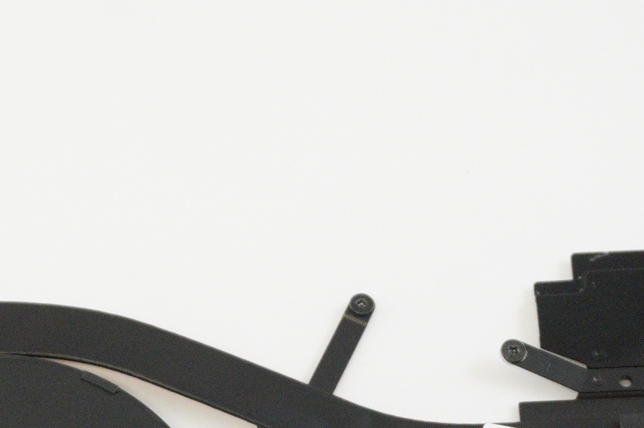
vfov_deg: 12.5
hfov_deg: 19.1
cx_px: 191
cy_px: 534
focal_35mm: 106
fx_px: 1900
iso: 5000
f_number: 5.6
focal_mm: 27
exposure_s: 1/250
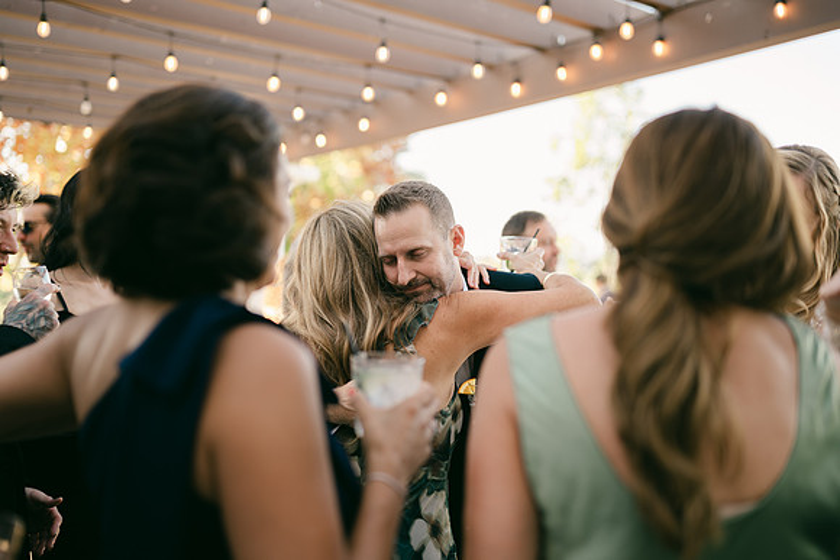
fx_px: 817
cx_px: 420
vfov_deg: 37.9
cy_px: 280
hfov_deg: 54.4
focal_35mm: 35
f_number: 1.4
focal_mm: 35
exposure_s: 1/250
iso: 90
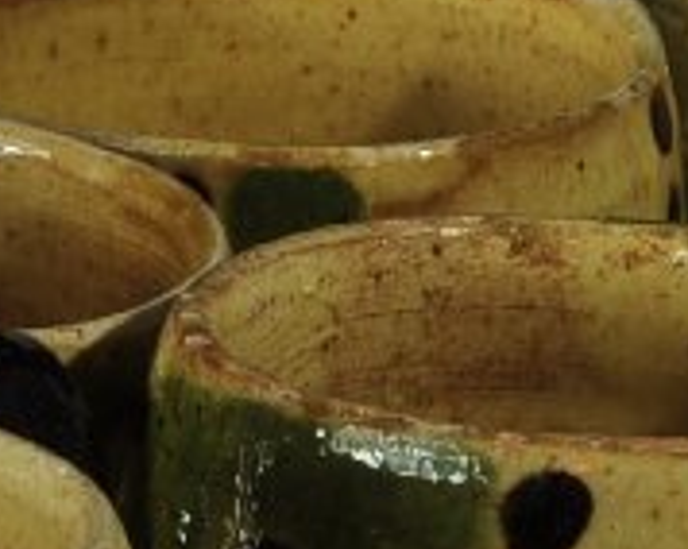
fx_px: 11187
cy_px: 431
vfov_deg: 2.8
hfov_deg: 3.5
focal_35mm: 550
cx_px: 464
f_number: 20
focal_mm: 58
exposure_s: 1/200
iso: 200
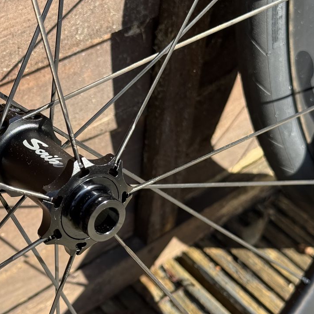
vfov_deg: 24.3
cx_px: 97
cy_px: 189
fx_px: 729
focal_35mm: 71
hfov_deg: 24.2
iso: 64
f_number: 1.78
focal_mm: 6.76
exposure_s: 1/802
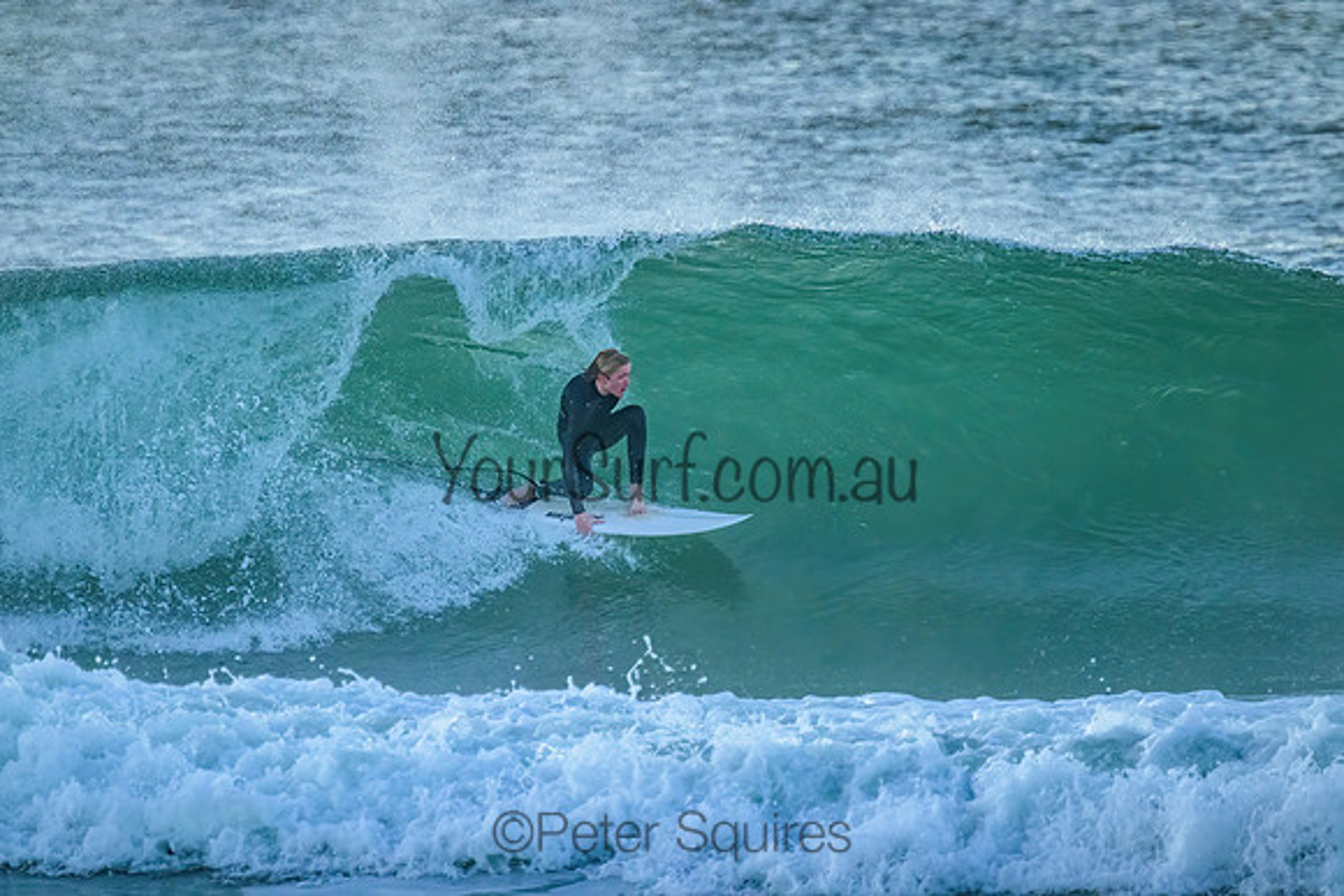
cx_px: 672
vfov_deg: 1.7
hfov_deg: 2.6
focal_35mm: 800
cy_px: 448
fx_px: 29872
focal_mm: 800
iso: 5600
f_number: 11
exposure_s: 1/1250
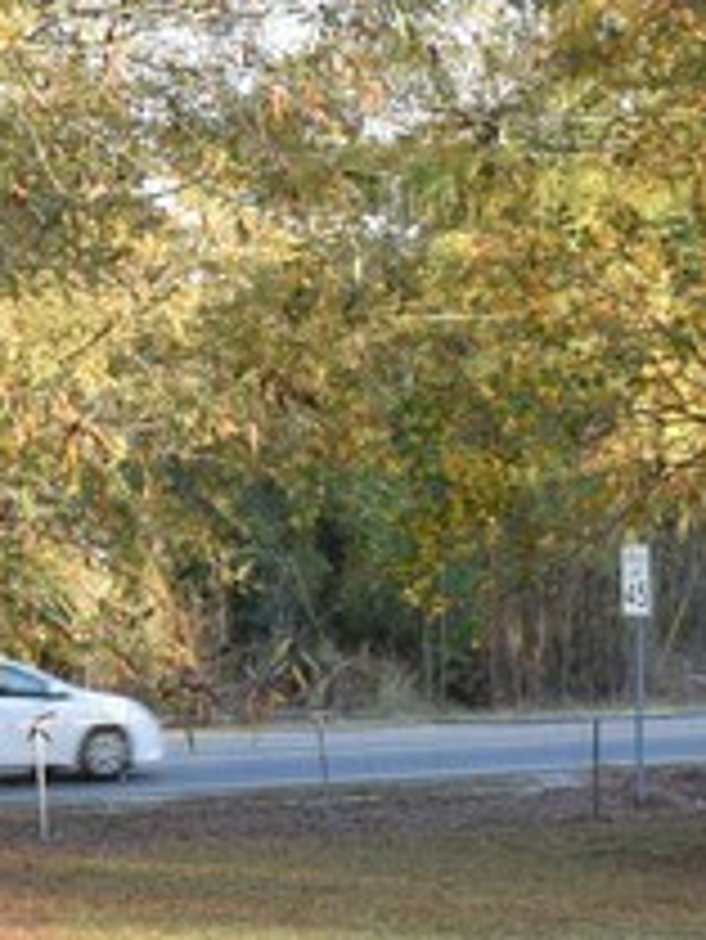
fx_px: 3667
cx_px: 180
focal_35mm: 135
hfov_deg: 11.0
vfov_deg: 14.4
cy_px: 913
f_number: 6.3
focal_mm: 18
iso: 400
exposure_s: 1/160
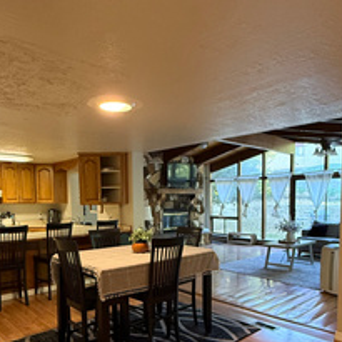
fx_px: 324
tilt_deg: -3.8
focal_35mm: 29
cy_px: 227
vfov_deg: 54.5
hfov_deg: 55.6
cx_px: 172
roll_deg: -0.2
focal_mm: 2.22
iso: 400
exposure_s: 1/60
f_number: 2.2
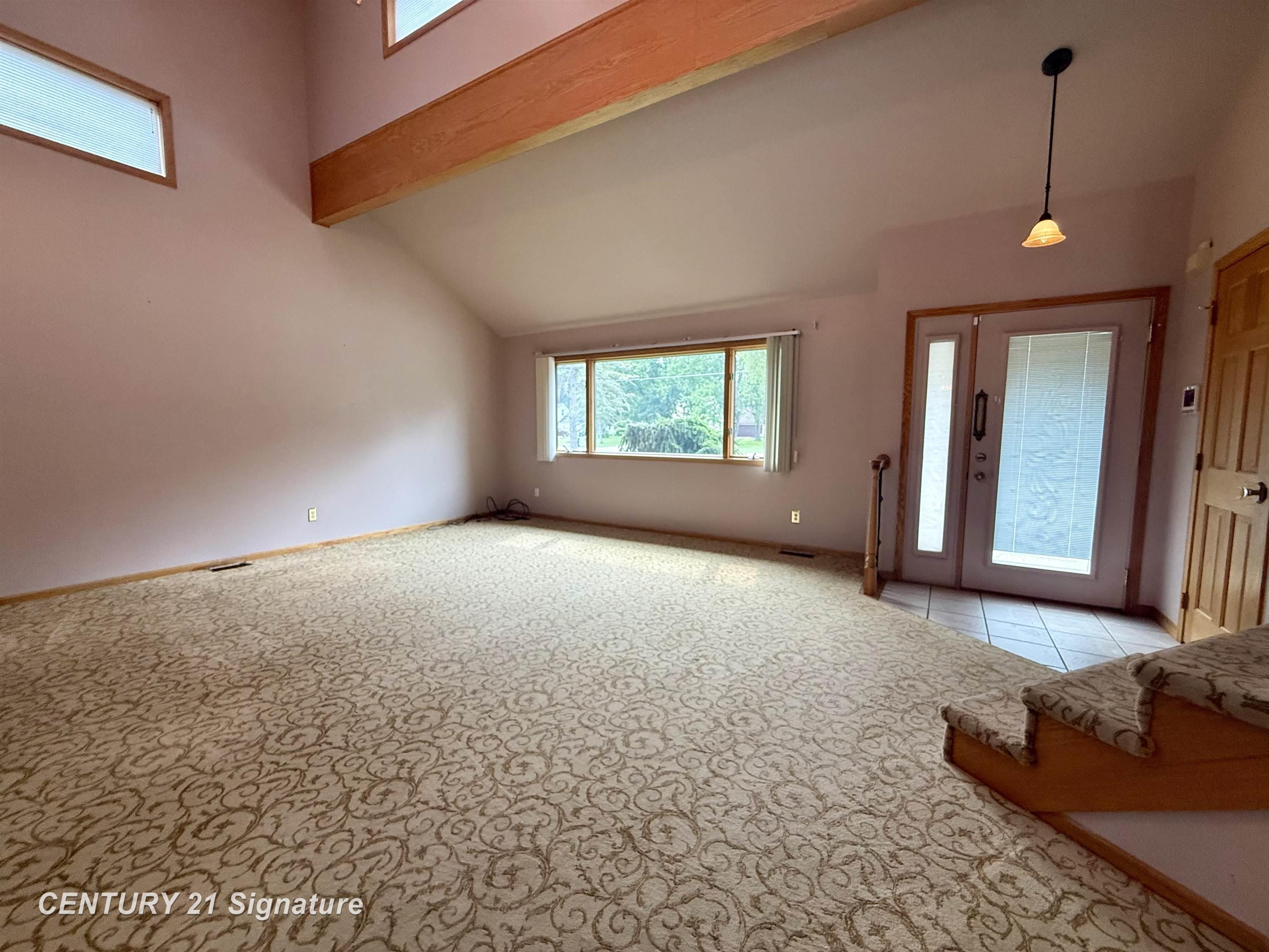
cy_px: 476
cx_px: 634
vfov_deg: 85.7
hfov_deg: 102.1
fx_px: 513
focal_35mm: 14
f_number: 2.2
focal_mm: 2.22
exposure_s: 1/120
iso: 200
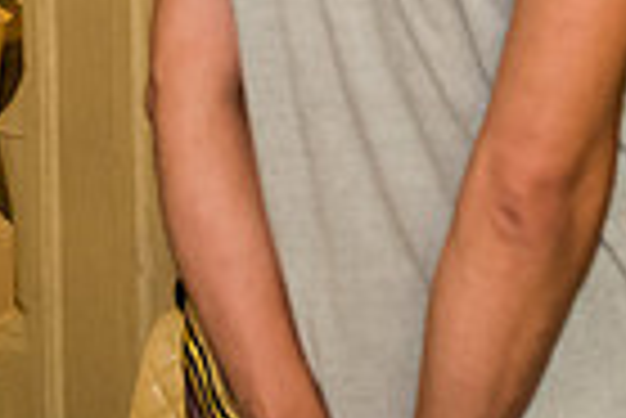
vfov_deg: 9.1
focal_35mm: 142
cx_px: 824
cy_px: -393
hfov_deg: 13.9
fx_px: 2472
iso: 1600
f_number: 3.2
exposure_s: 1/125
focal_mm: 34
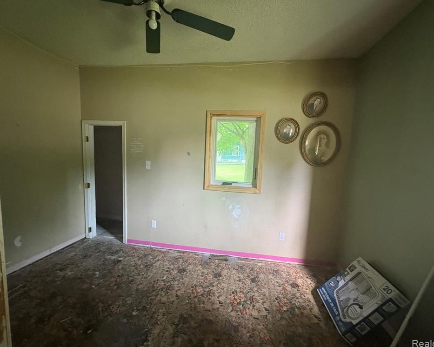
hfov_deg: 96.8
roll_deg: -1.5
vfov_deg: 84.0
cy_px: 173
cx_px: 221
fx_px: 193
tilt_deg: -4.9
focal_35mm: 15
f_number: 2.2
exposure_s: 1/60
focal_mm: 2.22
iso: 640
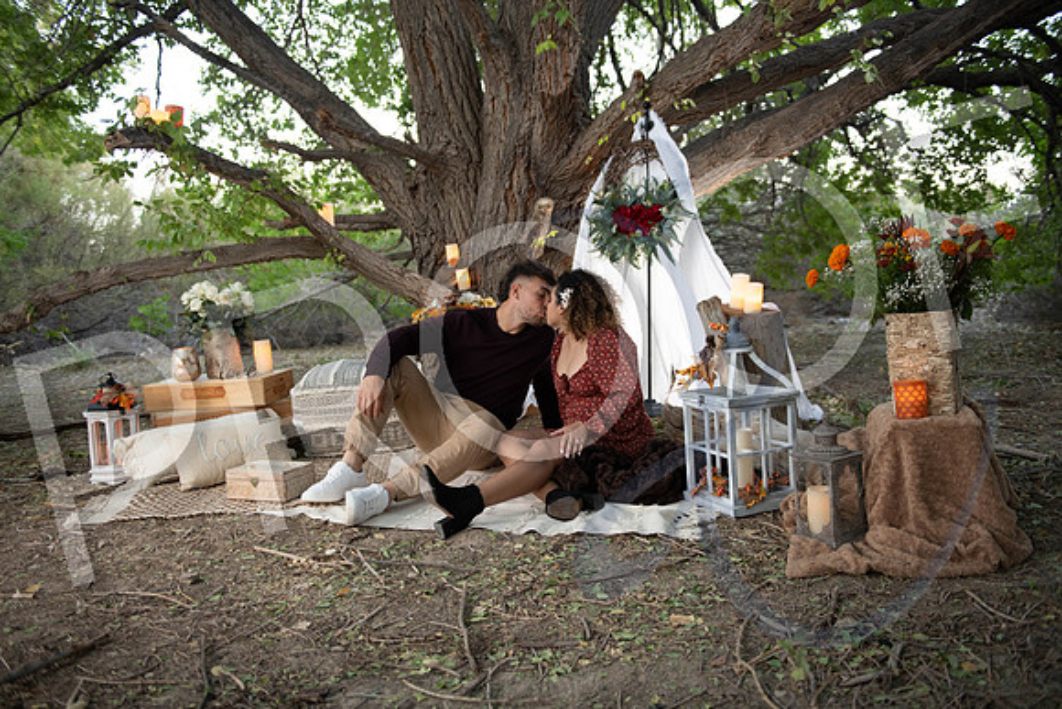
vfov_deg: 46.4
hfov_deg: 65.5
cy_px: 354
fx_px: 826
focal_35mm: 28
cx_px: 531
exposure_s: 1/60
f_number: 2.8
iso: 400
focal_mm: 28
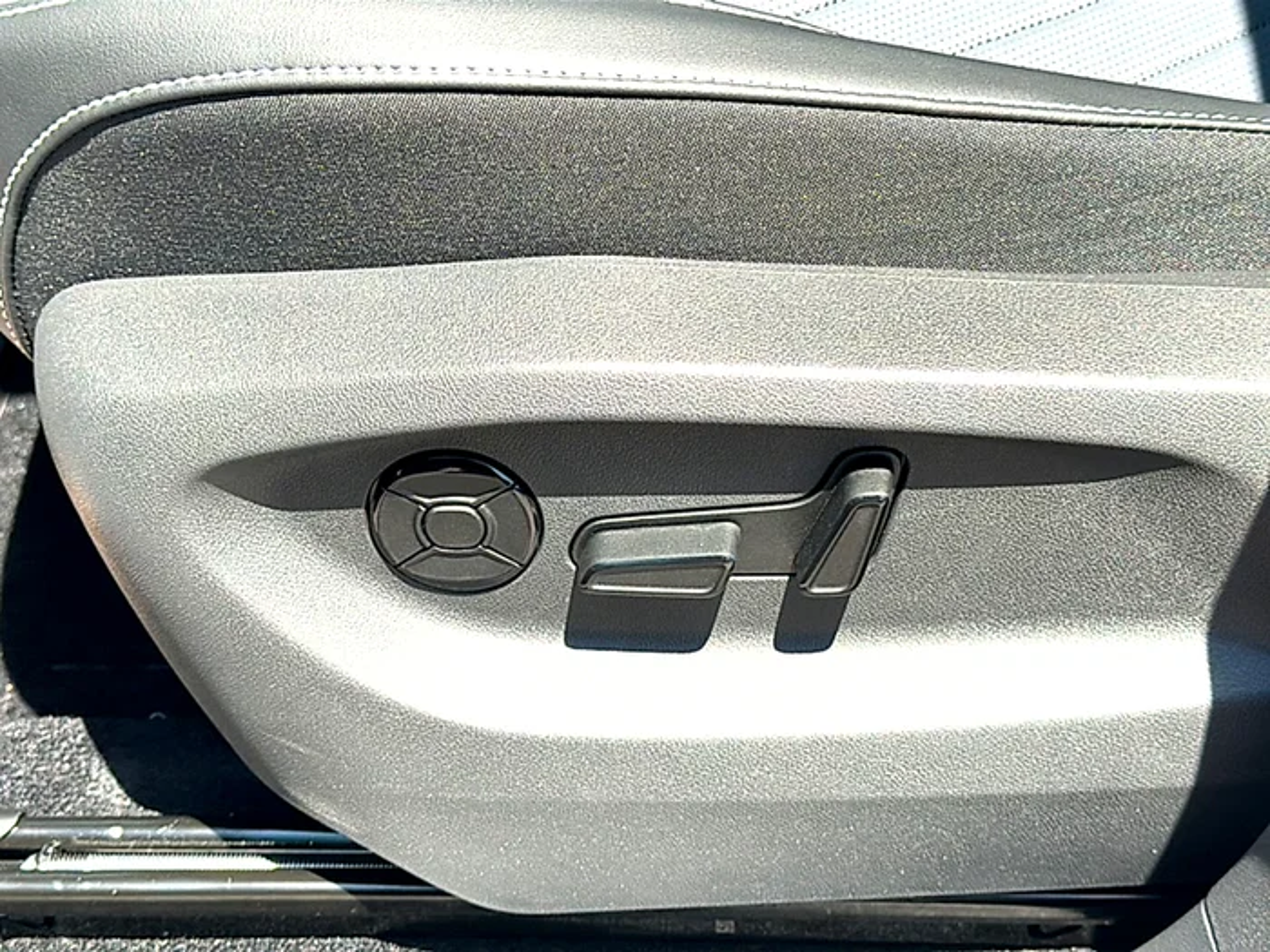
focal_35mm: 54
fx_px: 1981
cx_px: 635
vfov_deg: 27.0
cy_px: 476
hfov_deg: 35.5
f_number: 1.78
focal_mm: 6.86
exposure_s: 1/769
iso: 64
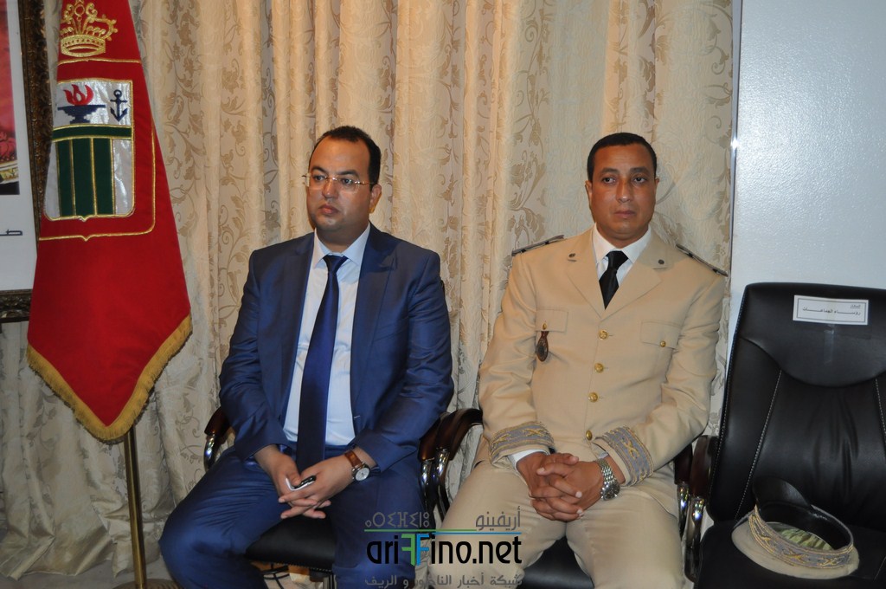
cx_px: 443
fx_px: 885
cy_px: 294
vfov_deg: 36.8
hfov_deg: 53.2
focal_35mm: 36
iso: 800
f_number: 3.8
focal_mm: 24
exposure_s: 1/60
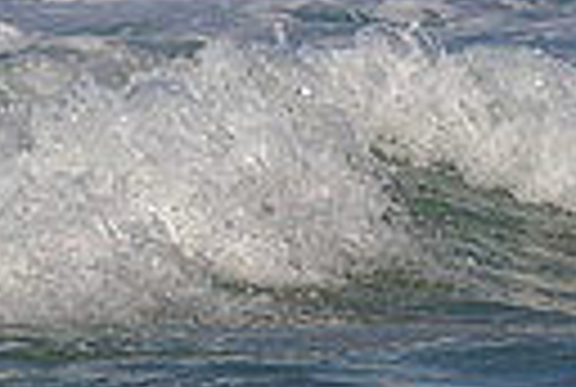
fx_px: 79321
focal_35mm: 4946
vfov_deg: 0.3
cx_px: 1244
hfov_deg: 0.4
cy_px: -521
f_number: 11
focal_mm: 800
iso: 800
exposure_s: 1/2000
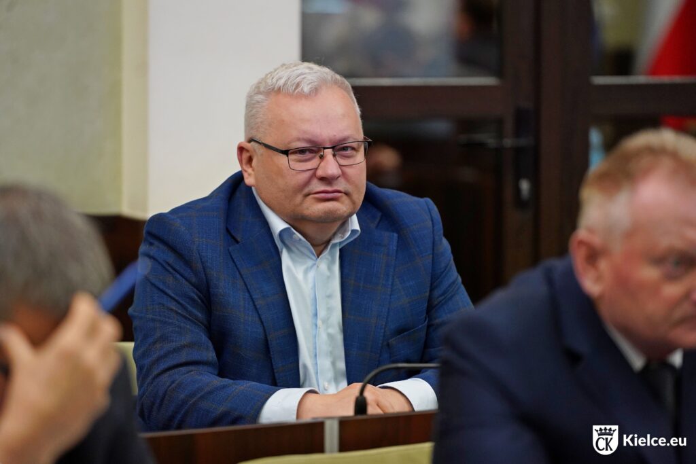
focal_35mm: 180
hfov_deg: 11.4
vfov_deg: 7.6
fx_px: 3480
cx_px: 348
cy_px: 232
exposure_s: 1/400
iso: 3200
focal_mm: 180
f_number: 2.8
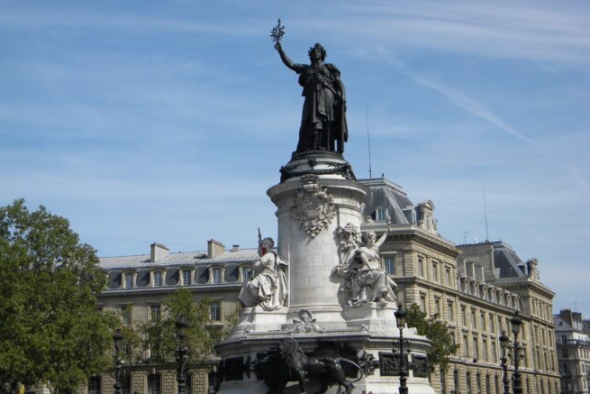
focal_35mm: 50
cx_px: 292
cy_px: 208
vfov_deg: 27.0
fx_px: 820
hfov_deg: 39.6
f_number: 7.8
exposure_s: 1/306
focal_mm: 8.6
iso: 80
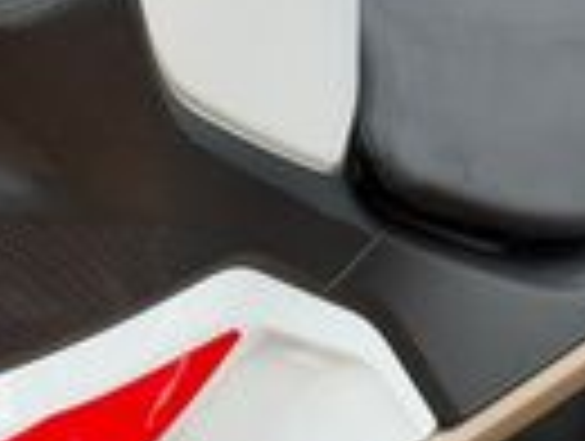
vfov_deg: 6.1
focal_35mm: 236
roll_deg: +0.0
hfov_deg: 8.3
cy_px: 945
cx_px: -4
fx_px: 3996
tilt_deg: -9.5
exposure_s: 1/1377
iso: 80
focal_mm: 6.76
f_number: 1.78
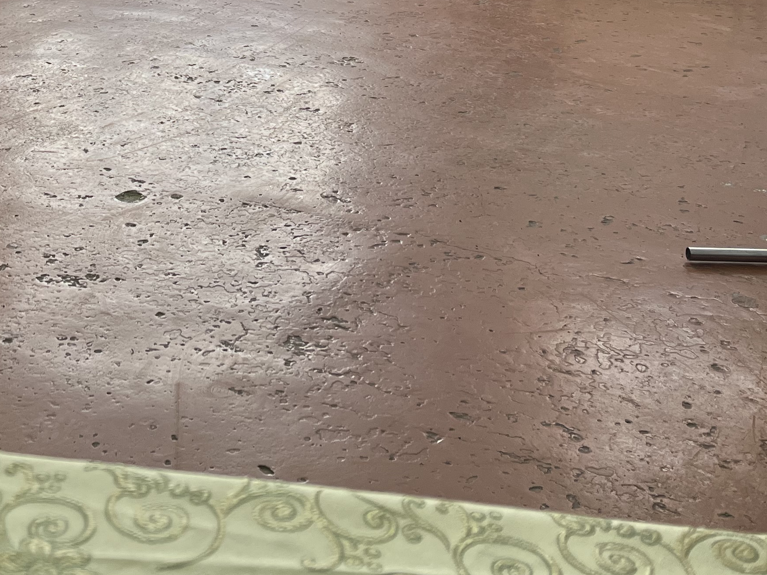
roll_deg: -0.9
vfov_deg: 22.9
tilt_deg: -11.7
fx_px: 1329
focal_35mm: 60
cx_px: 135
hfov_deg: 31.2
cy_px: -65
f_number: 1.6
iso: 50
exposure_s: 1/100
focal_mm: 5.1
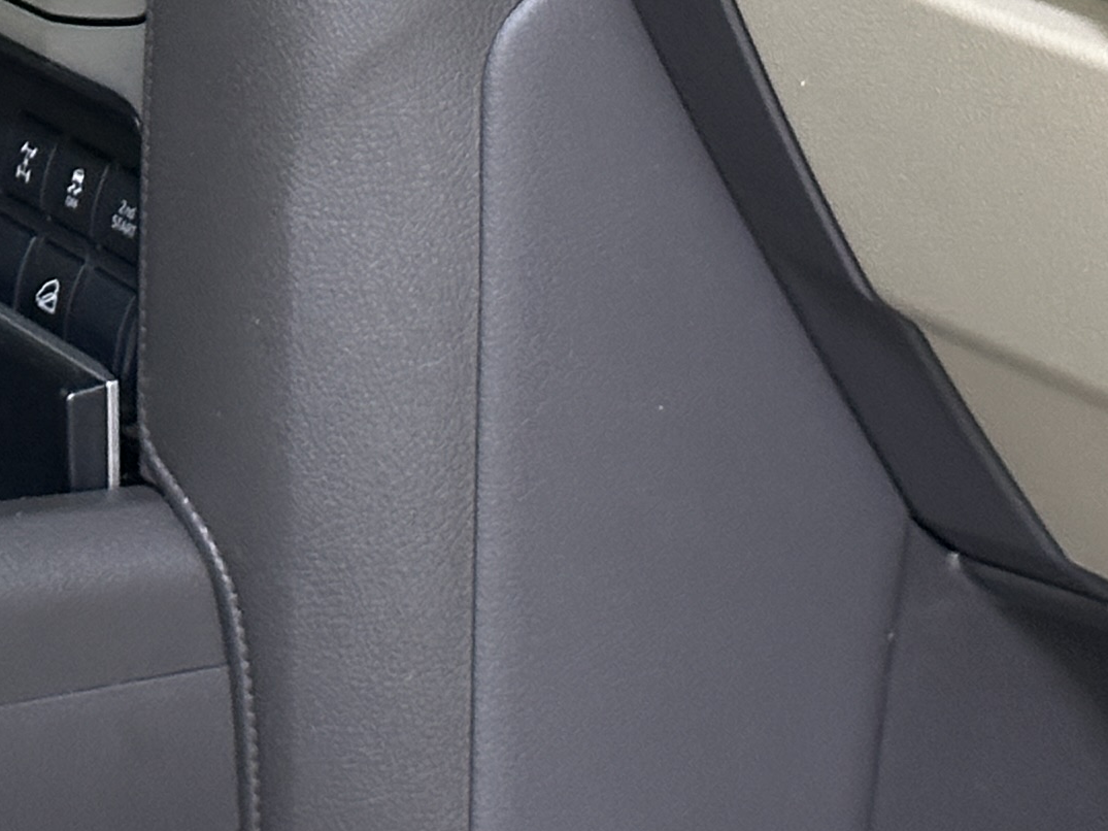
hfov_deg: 10.8
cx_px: -202
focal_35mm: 180
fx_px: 5761
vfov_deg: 8.1
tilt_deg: -9.4
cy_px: -470
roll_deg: +0.3
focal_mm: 6.86
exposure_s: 1/33
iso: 250
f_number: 1.78
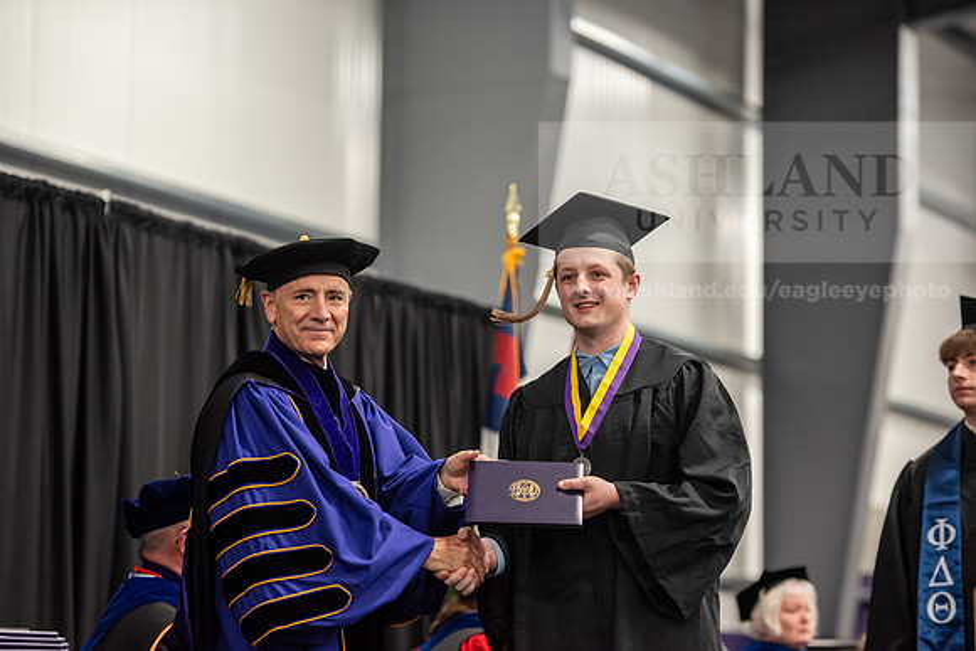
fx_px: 3145
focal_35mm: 116
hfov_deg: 17.6
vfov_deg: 11.8
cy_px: 326
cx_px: 488
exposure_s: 1/200
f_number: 3.2
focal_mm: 116
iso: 2000
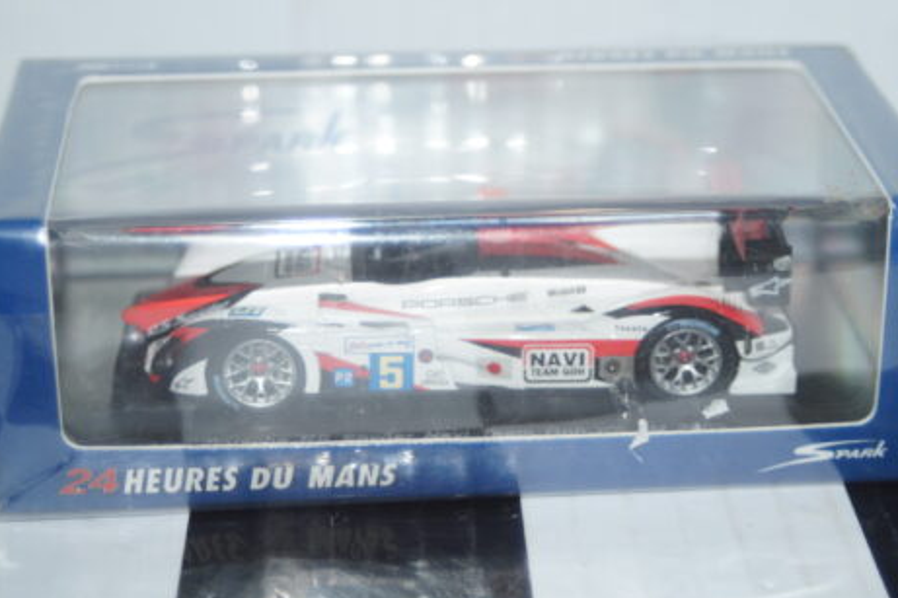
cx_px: 481
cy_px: 307
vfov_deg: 15.3
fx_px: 2233
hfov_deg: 22.7
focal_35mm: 90
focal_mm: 55
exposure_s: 1/100
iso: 250
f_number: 5
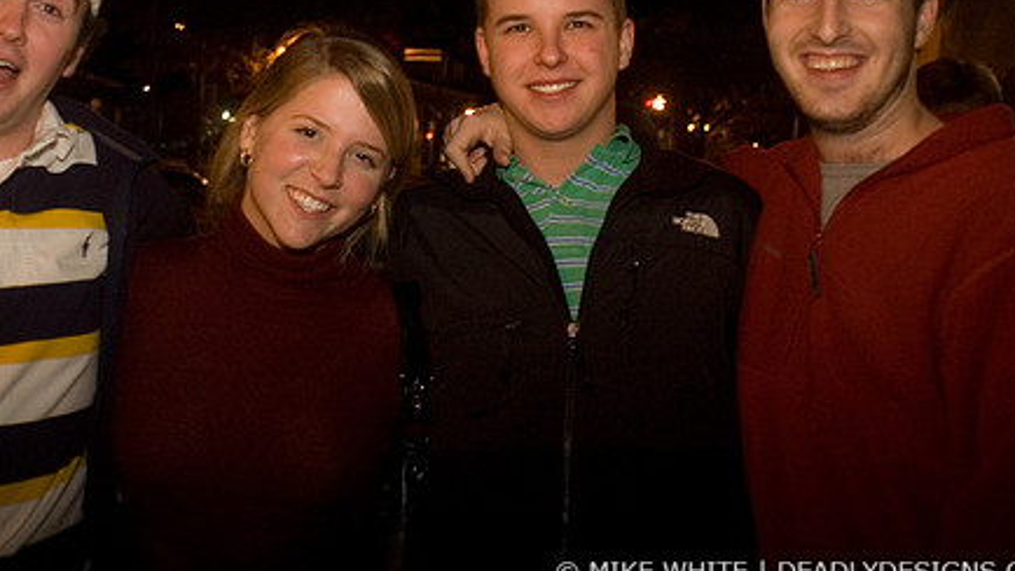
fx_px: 1130
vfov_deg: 27.9
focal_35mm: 42
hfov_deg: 48.0
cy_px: 140
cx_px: 398
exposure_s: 1/40
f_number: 2.8
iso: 800
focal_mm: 20
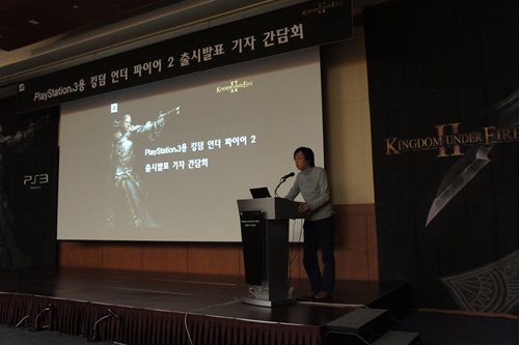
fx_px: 476
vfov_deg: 39.9
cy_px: 172
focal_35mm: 33
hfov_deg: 57.2
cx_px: 260
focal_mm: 22
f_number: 4.5
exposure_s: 1/30
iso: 3200
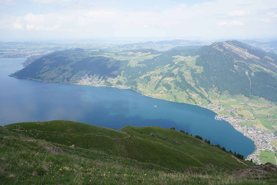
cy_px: 92
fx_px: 185
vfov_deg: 53.1
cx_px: 138
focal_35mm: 24
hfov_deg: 73.7
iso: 100
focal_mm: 24
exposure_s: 1/100
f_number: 10
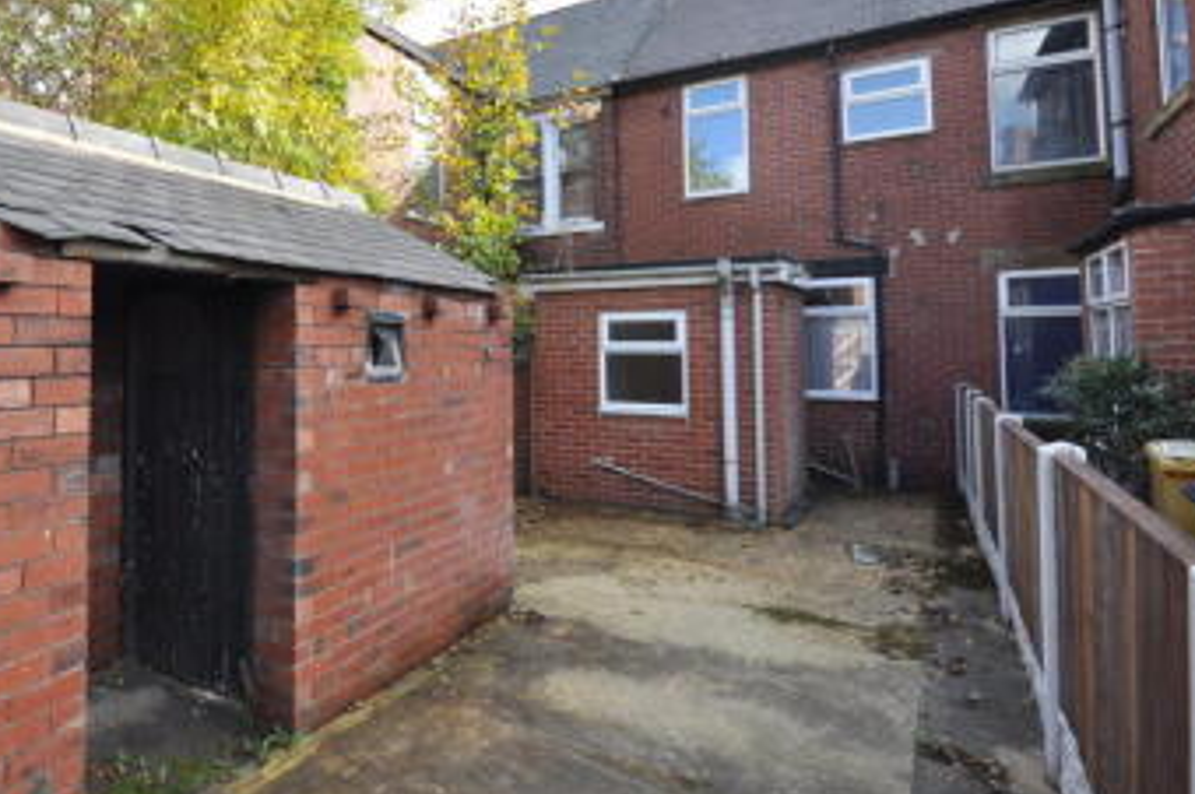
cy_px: 300
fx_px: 696
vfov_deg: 58.7
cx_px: 397
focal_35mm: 21
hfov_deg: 78.6
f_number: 6.3
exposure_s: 1/160
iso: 200
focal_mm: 10
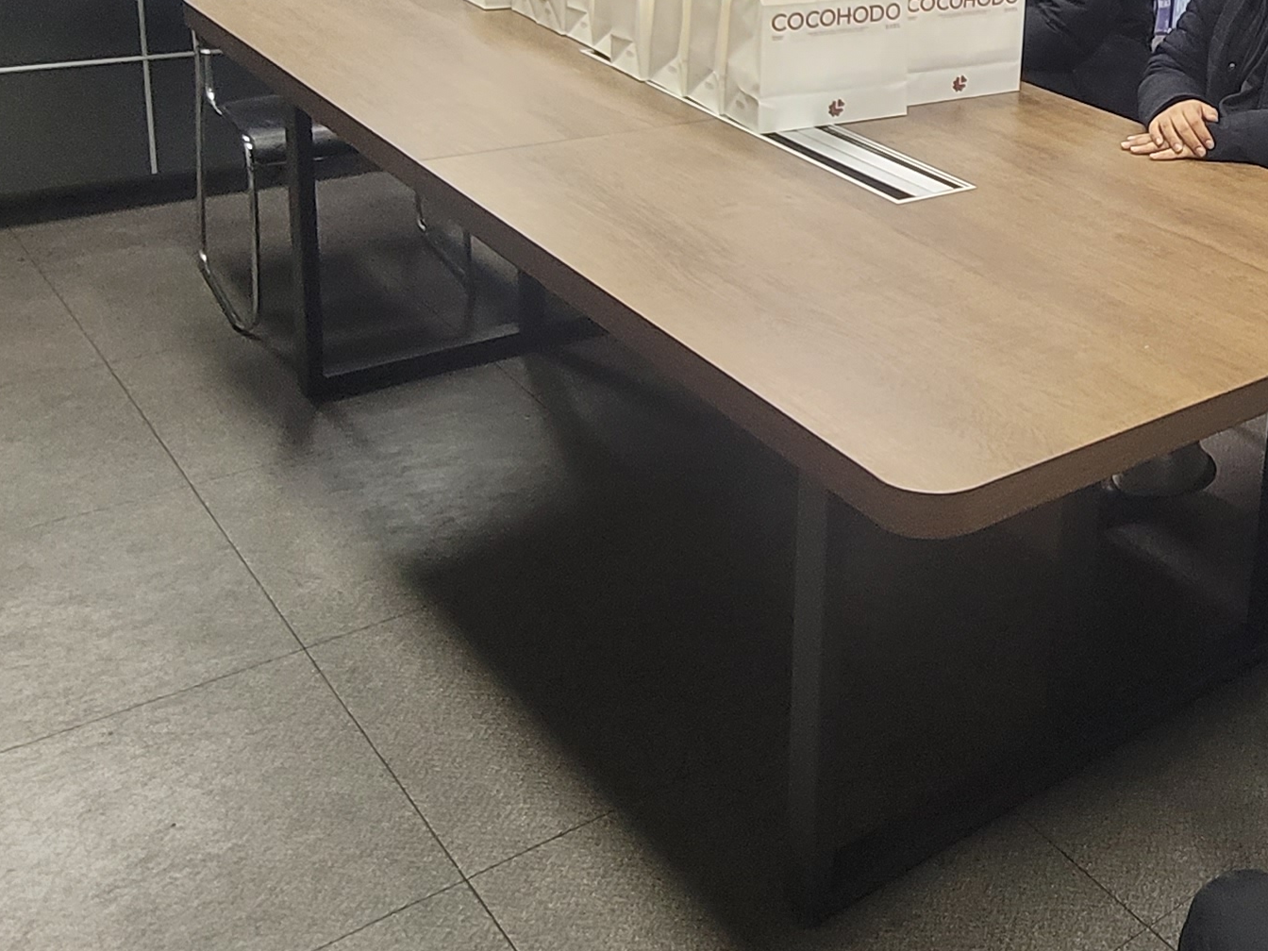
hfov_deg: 42.8
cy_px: 89
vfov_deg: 34.7
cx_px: 1198
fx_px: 1429
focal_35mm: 39
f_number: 2.2
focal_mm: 2.2
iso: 320
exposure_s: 1/60
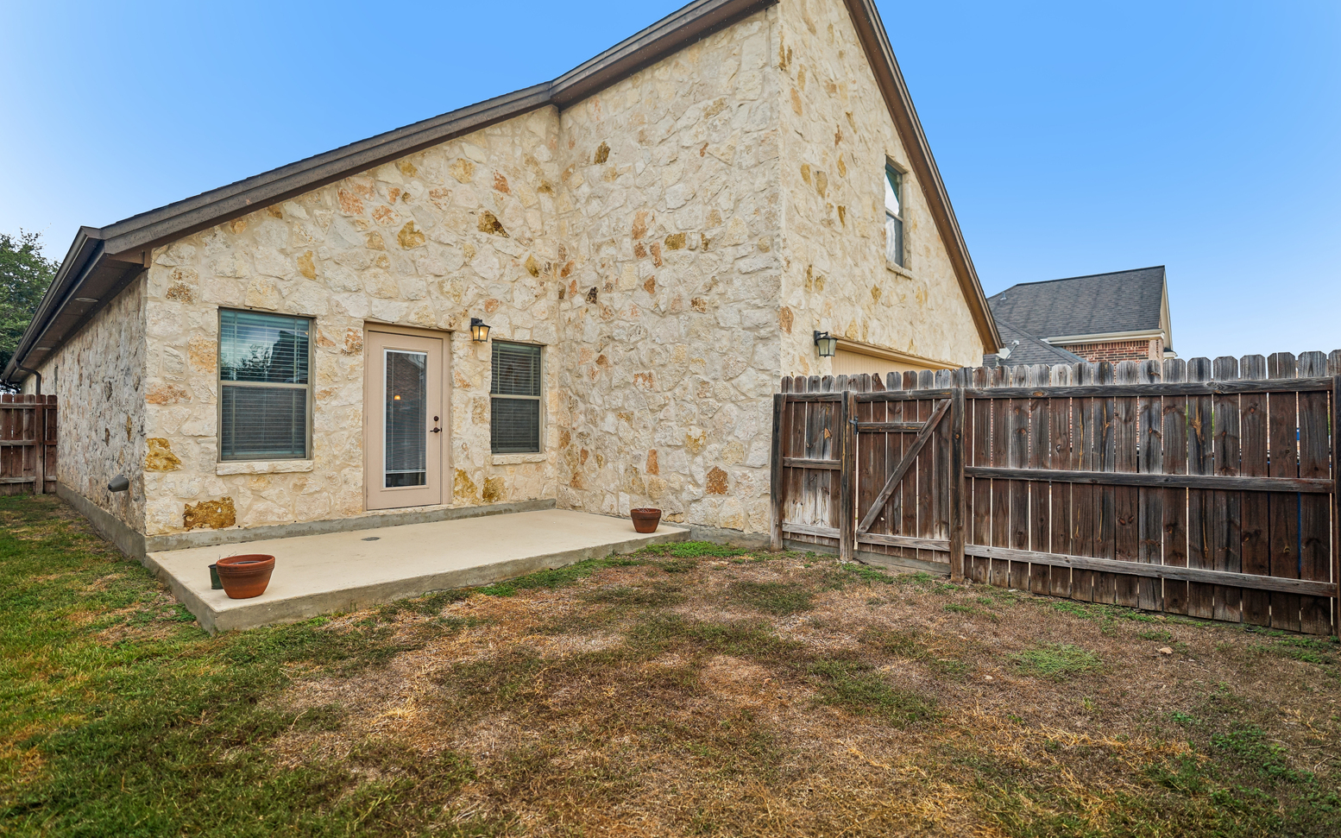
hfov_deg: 94.4
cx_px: 671
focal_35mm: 17
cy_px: 423
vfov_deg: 68.0
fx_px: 621
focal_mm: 16
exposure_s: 1/640
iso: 200
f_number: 2.8
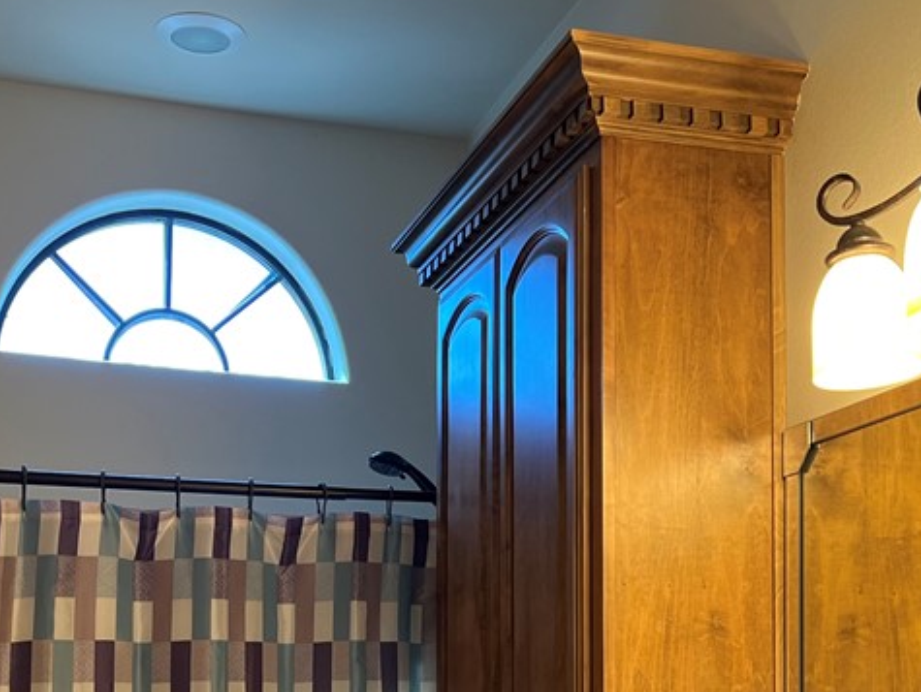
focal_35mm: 56
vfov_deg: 25.1
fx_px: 1491
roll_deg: +0.2
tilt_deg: +2.6
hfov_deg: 34.3
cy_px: 661
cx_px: 427
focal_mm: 5.7
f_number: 1.5
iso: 160
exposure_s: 1/60
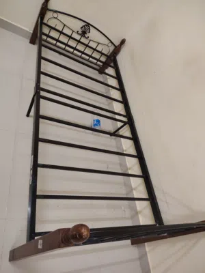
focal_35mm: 24
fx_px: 190
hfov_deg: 56.8
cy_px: 136
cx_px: 102
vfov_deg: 71.6
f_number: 1.75
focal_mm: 5.25
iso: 1966
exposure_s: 1/25
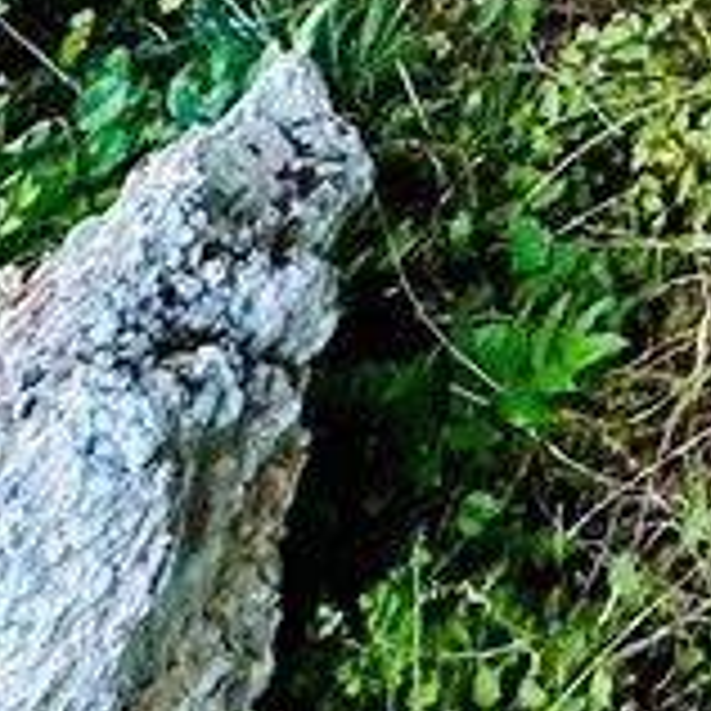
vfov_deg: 9.9
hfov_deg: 11.9
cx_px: 1580
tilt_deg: -2.4
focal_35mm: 125
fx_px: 2905
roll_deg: -2.3
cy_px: -1530
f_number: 2.2
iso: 100
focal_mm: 2.22
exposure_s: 1/99
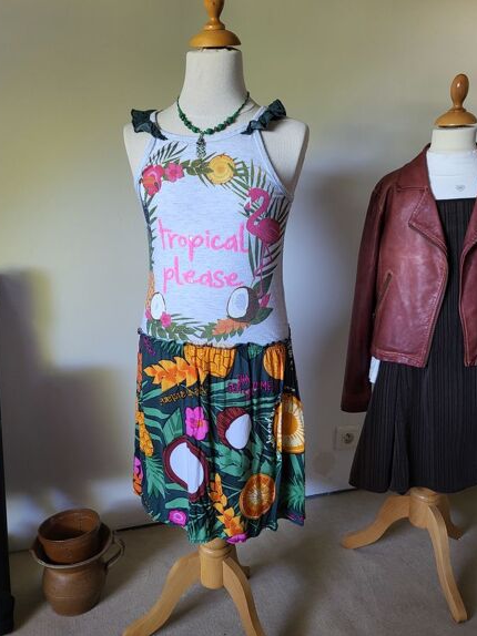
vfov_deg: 61.6
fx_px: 533
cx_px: 215
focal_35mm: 29
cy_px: 336
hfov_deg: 48.1
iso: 200
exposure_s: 1/50
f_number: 1.8
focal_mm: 5.4
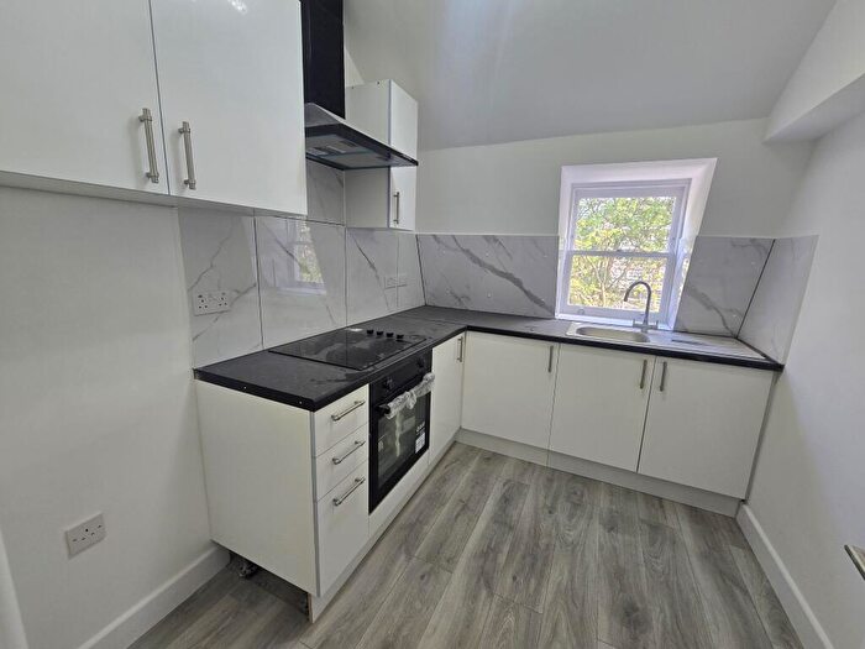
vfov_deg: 89.9
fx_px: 325
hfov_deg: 106.2
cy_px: 324
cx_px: 432
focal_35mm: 13
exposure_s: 1/50
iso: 80
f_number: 2.2
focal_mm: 2.2
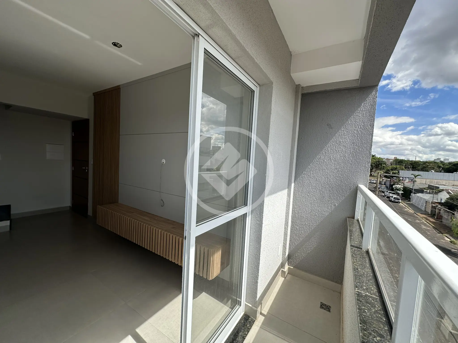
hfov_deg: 102.1
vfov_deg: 85.7
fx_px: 185
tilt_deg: -2.6
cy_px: 172
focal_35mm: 14
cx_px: 229
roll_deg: -3.5
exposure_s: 1/1103
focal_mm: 2.22
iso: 50
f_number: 2.2
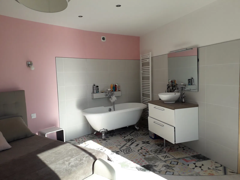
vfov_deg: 51.4
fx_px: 187
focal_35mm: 27
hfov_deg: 65.3
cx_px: 120
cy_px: 90
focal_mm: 3.6
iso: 40
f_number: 1.9
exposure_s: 1/502
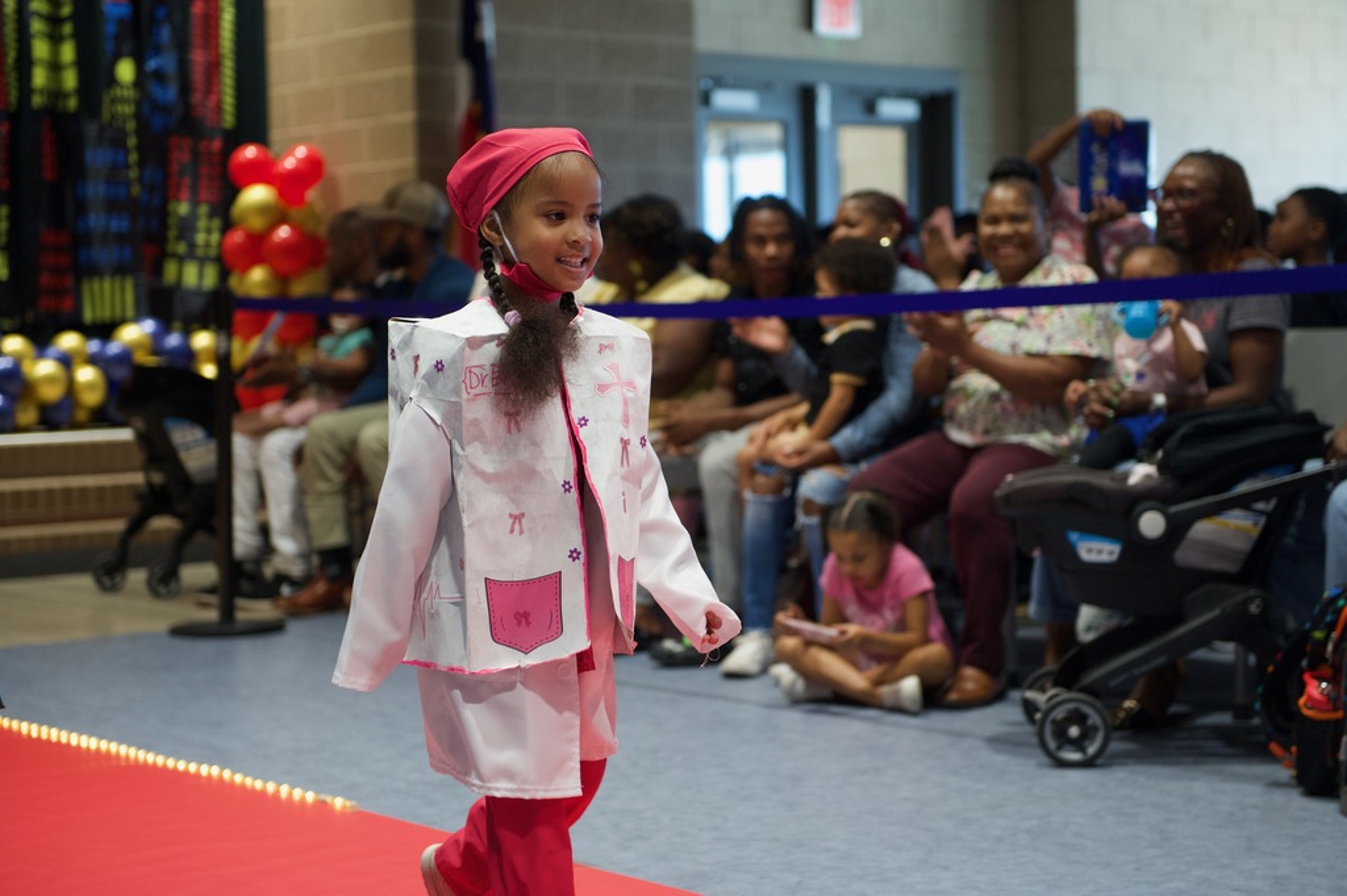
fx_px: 2617
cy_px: 448
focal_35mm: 70
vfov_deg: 19.4
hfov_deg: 28.9
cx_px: 674
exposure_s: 1/250
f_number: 2.8
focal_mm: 70
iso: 2000
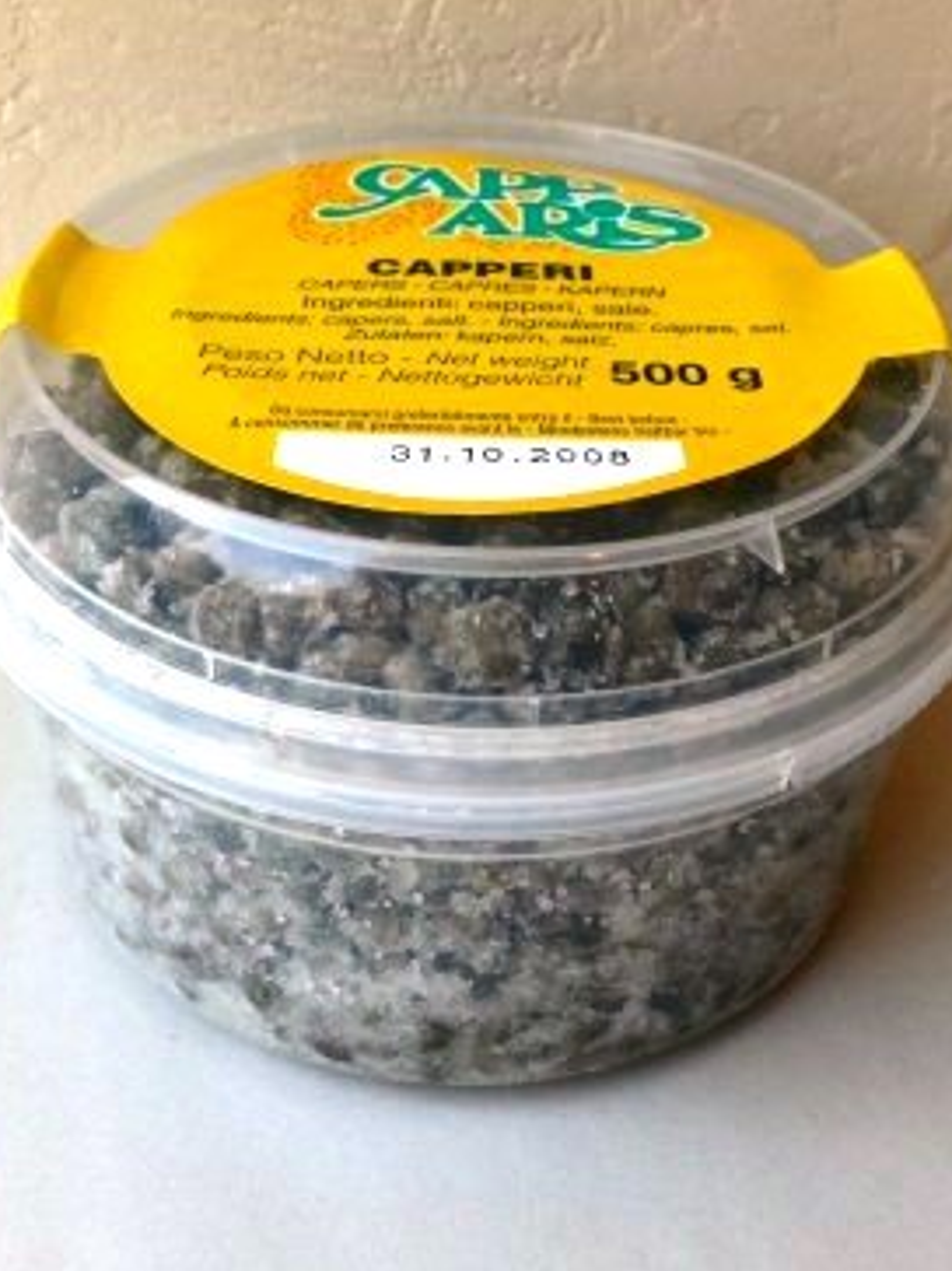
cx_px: 483
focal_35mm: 42
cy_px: 553
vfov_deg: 44.7
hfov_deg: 34.3
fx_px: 1541
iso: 80
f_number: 3.2
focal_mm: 6.3
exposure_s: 1/100
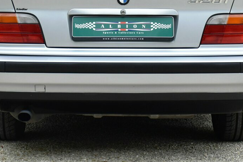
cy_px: 43
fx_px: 620
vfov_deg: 14.8
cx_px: 120
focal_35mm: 92
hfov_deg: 22.2
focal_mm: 35
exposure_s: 1/250
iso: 400
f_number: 5
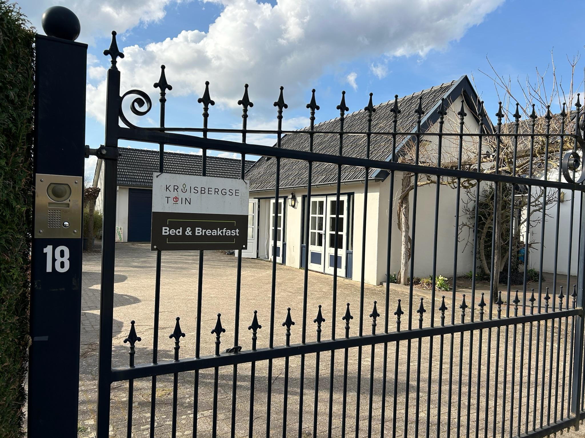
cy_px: 219
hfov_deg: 67.3
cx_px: 292
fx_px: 439
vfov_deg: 53.1
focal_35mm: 26
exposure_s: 1/3571
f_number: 1.5
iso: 50
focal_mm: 5.7
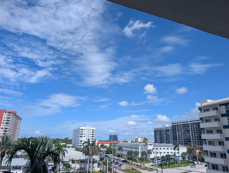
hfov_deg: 71.5
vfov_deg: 56.9
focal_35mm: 24
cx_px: 114
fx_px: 159
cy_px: 86
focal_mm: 6.9
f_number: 1.68
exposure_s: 1/1513
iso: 19
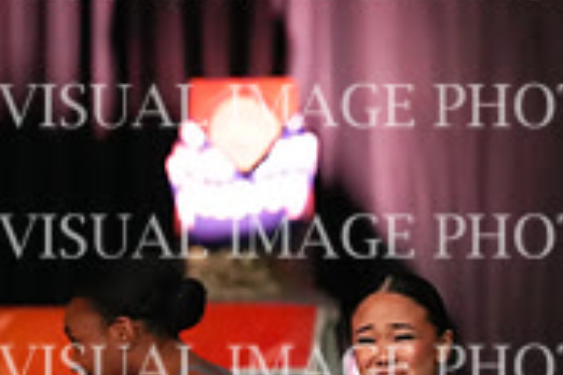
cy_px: 432
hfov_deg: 2.1
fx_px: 15606
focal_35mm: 998
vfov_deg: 1.4
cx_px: 417
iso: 16000
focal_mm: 300
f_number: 3.5
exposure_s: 1/1250
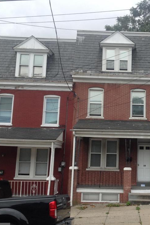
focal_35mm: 51
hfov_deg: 25.8
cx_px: 130
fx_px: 319
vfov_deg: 38.9
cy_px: 118
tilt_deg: +10.1
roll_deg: -1.7
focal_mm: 4.28
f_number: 2.4
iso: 50
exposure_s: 1/796
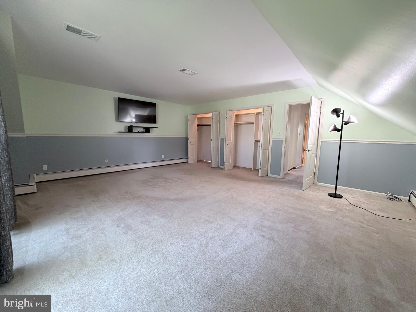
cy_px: 156
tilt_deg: -6.5
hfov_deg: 102.1
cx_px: 208
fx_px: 168
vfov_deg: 85.7
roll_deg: -1.4
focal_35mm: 14
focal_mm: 2.22
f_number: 2.2
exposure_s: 1/60
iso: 320
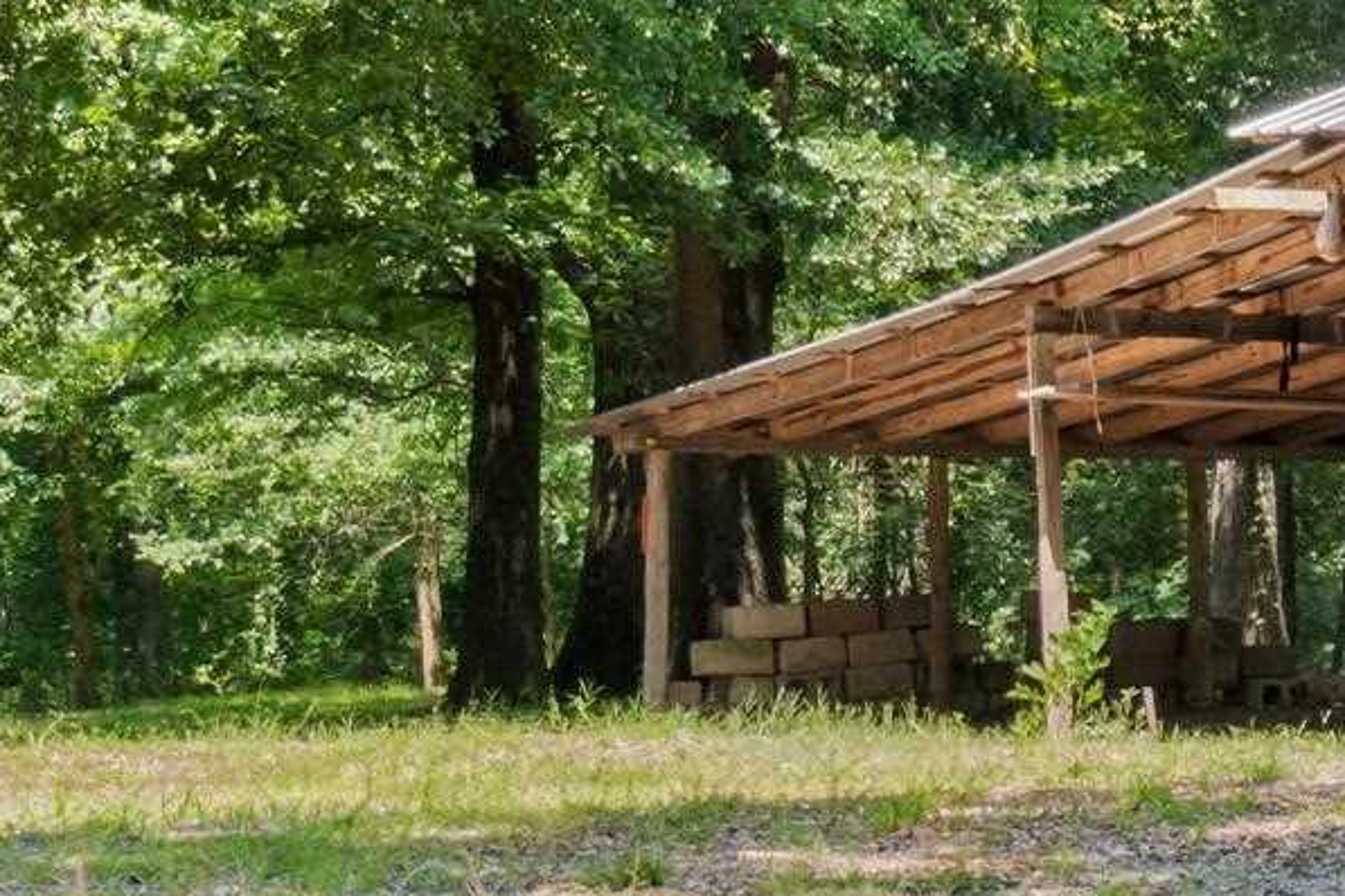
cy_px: 489
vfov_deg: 12.1
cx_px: 2544
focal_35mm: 113
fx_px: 4221
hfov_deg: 15.2
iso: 250
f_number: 9
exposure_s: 1/30
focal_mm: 18
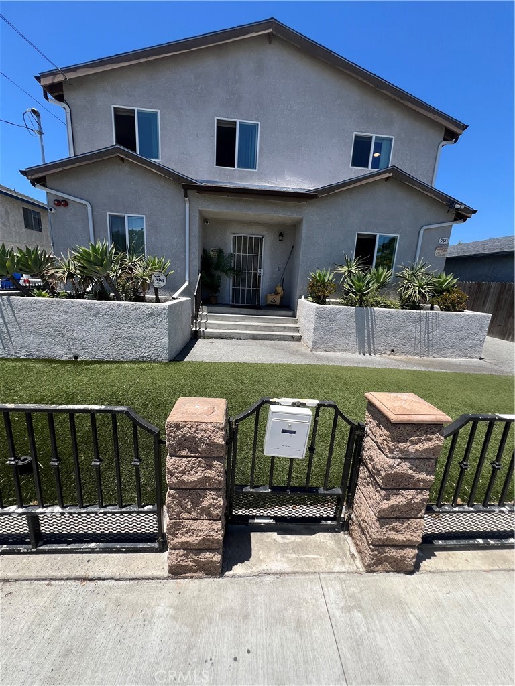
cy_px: 343
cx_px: 258
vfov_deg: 106.2
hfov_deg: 89.9
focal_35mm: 13
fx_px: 258
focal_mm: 1.57
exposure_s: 1/1277
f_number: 1.8
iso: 32
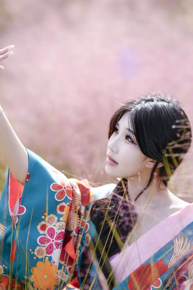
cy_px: 157
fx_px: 957
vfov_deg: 17.2
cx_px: 73
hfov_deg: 11.5
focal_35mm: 119
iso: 100
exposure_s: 1/3200
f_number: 1.8
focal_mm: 85
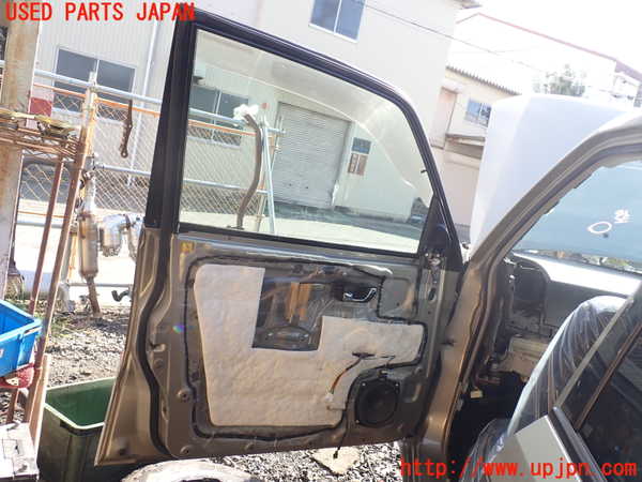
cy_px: 241
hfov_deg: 60.0
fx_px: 556
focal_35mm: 30
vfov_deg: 46.8
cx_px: 321
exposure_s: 1/200
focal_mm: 5.4
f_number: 3.2
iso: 100
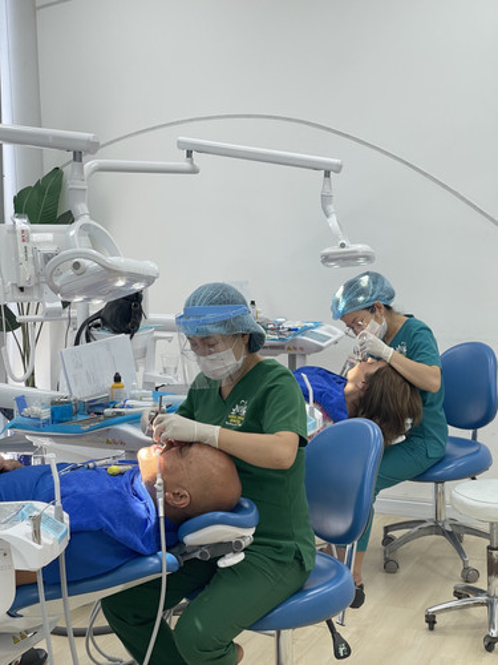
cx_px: 249
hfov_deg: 22.9
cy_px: 332
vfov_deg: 30.3
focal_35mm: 64
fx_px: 1228
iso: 50
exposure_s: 1/100
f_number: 2.2
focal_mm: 7.5
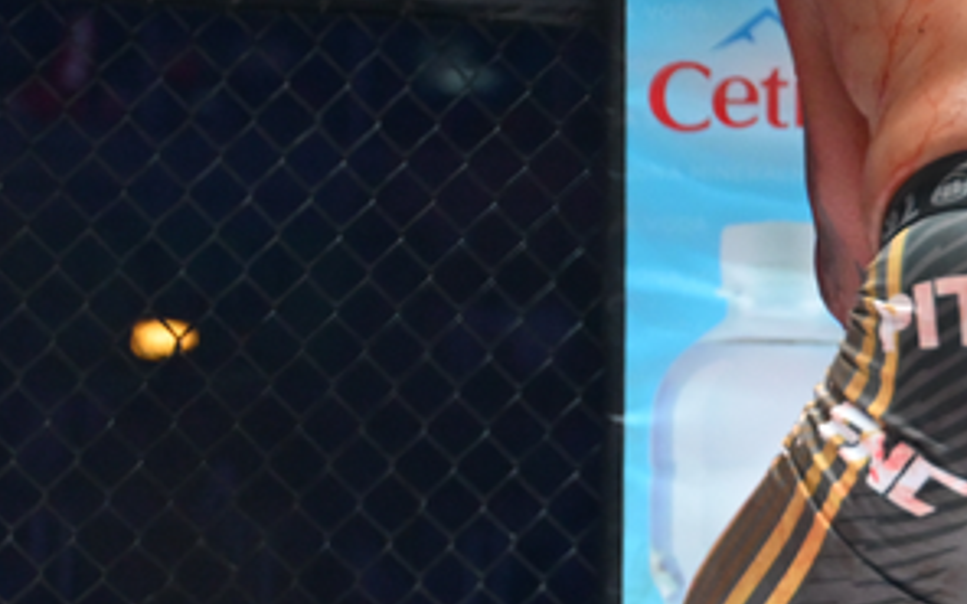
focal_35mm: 322
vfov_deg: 4.1
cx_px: 1091
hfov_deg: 6.5
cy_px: 380
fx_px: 8486
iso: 3200
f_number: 2.8
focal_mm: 73
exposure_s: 1/1000
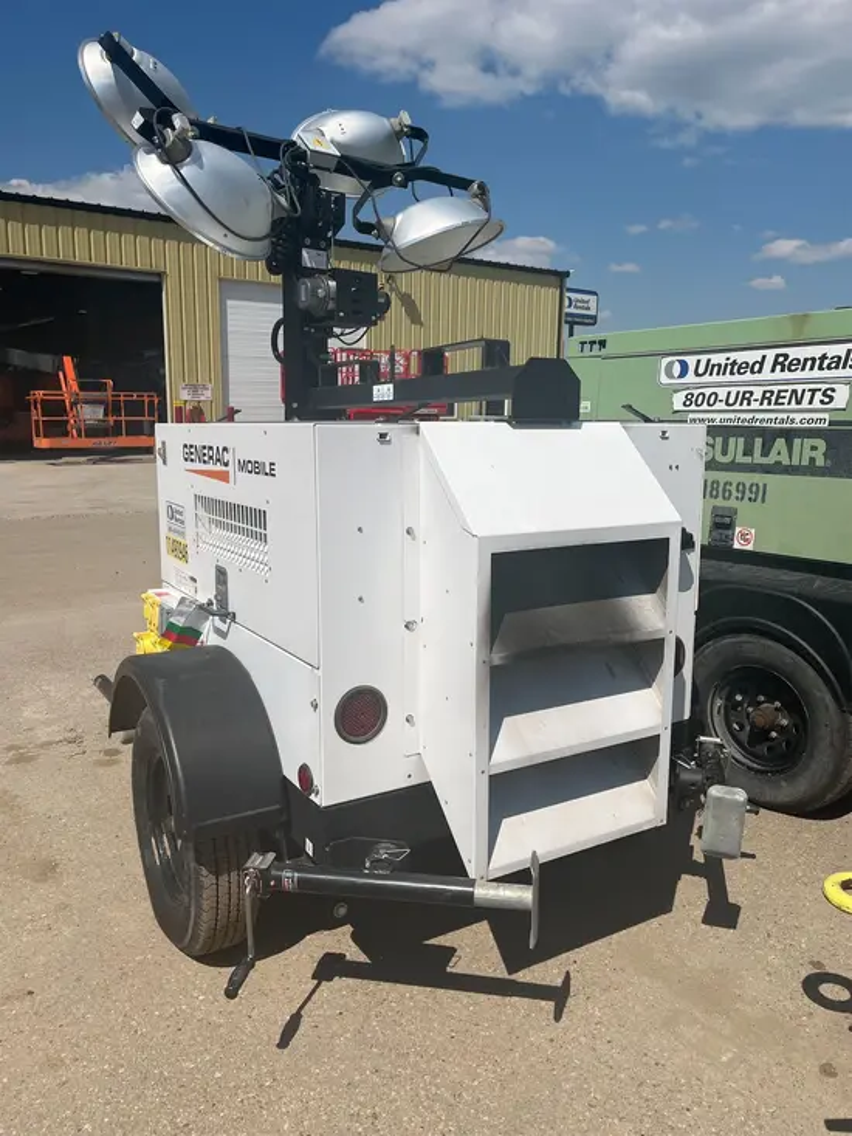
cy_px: 568
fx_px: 853
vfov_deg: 67.3
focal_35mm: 26
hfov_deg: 53.1
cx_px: 426
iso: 50
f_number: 1.6
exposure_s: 1/8403
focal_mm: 5.1
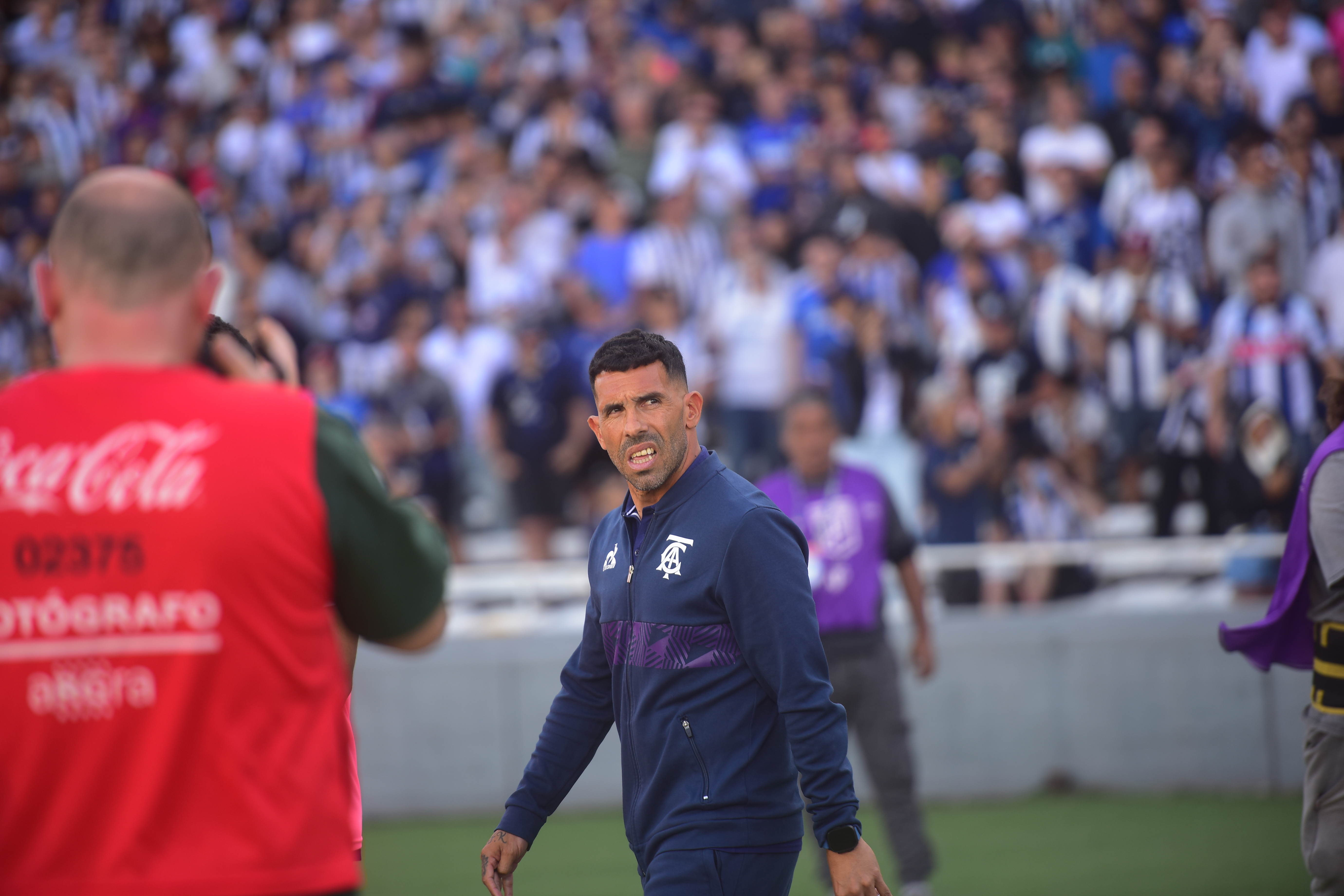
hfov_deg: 10.3
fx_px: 7466
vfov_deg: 6.9
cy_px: 448
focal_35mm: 200
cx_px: 672
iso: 250
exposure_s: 1/400
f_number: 2.8
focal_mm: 200
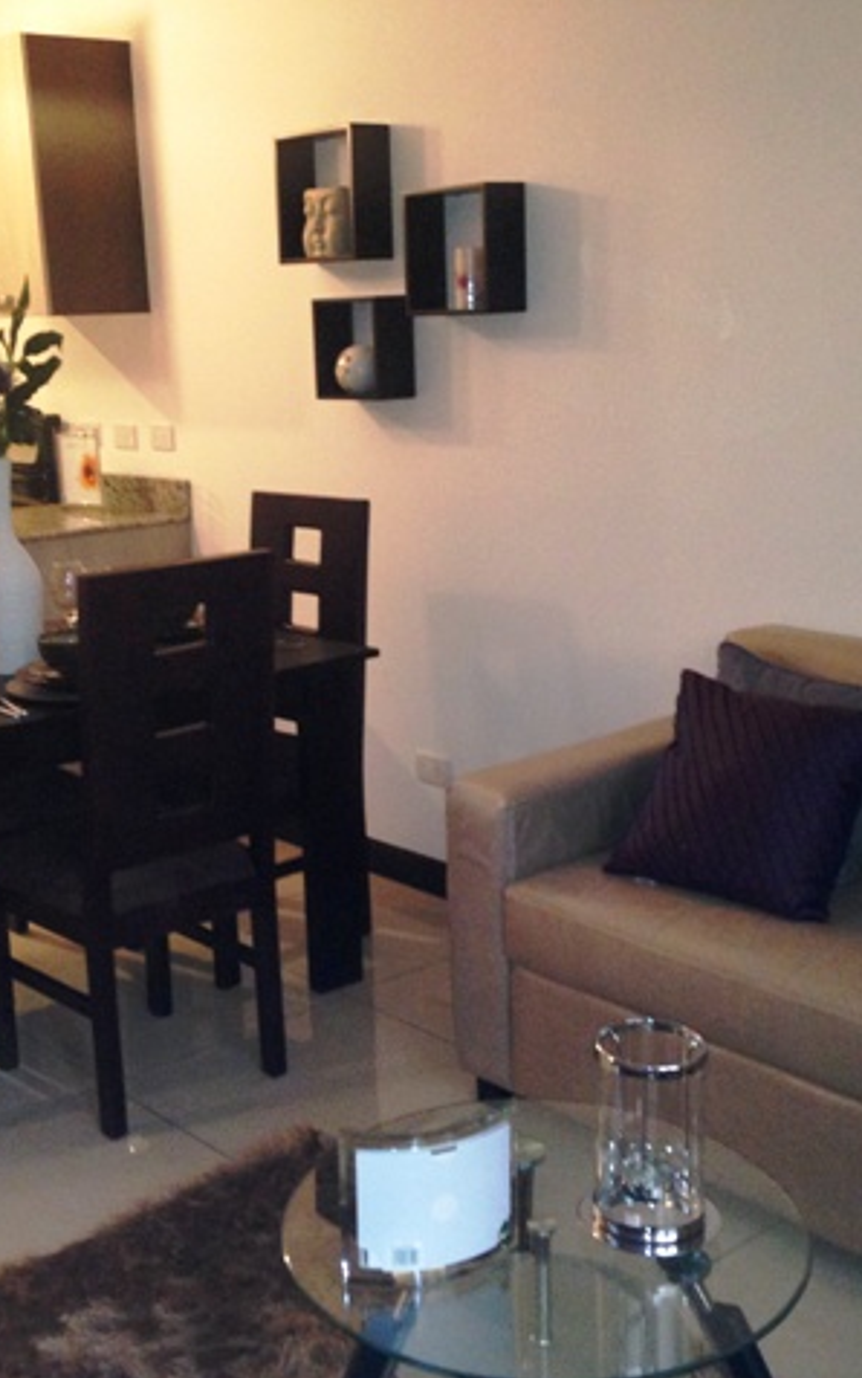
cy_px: 692
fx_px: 1764
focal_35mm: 47
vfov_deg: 42.6
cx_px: 376
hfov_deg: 27.4
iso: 250
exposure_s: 1/16
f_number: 2.4
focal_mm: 4.12
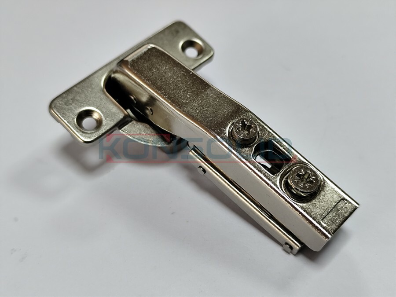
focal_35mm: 46
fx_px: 526
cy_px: 148
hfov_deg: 41.2
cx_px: 198
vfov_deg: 31.5
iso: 320
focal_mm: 6.14
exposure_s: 1/33.3
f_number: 1.65
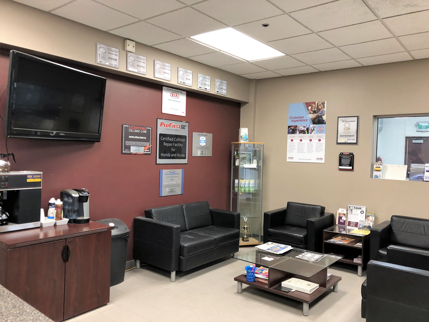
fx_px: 347
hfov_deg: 63.4
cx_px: 214
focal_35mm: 28
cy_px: 161
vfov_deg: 49.7
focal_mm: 3.99
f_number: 1.8
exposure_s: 1/15
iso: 40
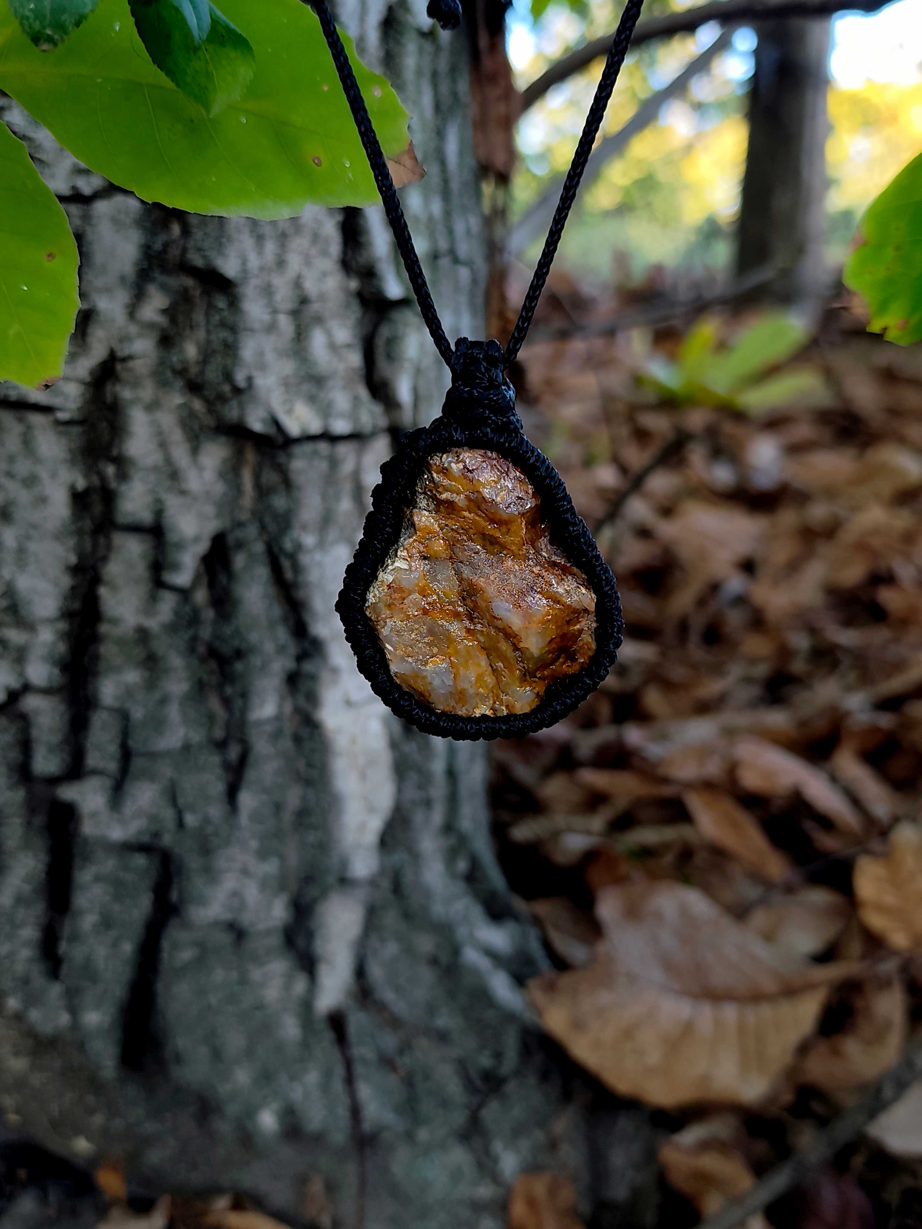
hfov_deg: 46.8
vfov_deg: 60.0
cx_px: 461
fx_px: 1066
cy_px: 614
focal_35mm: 30
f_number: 1.7
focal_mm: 6.04
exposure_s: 1/99.6
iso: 250
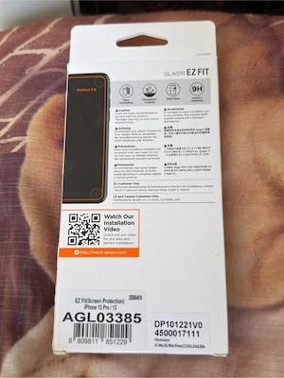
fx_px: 383
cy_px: 189
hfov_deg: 40.7
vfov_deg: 52.6
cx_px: 142
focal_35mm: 35
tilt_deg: -60.9
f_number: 1.78
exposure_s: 1/121
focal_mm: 6.76
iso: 50
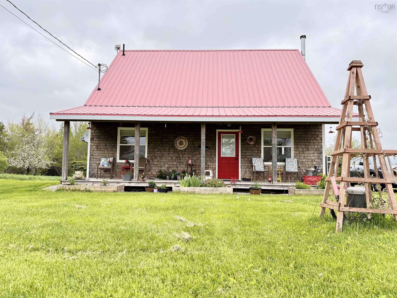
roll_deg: -1.1
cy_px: 149
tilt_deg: +4.6
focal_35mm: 24
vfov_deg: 56.8
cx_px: 198
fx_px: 275
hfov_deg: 71.6
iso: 100
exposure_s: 1/967
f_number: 1.78
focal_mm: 6.76
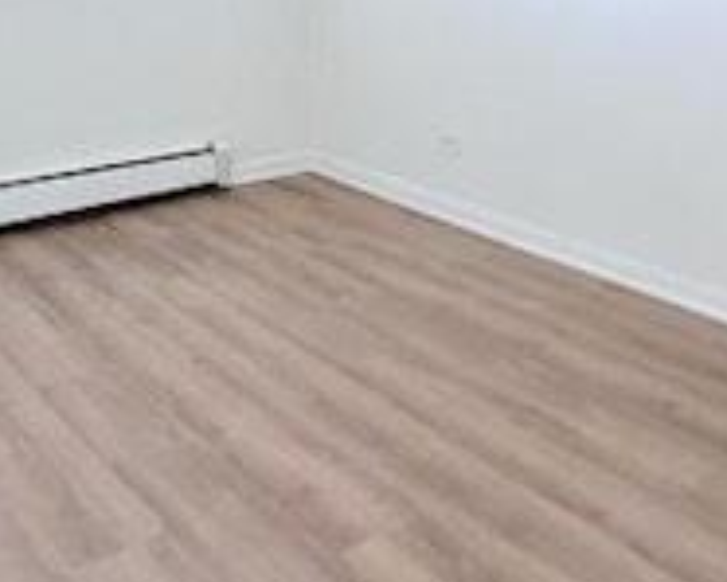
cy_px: -78
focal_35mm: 47
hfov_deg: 39.1
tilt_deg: -1.8
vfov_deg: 28.7
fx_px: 1012
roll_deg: +0.2
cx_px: 242
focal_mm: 2.22
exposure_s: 1/120
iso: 200
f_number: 2.2
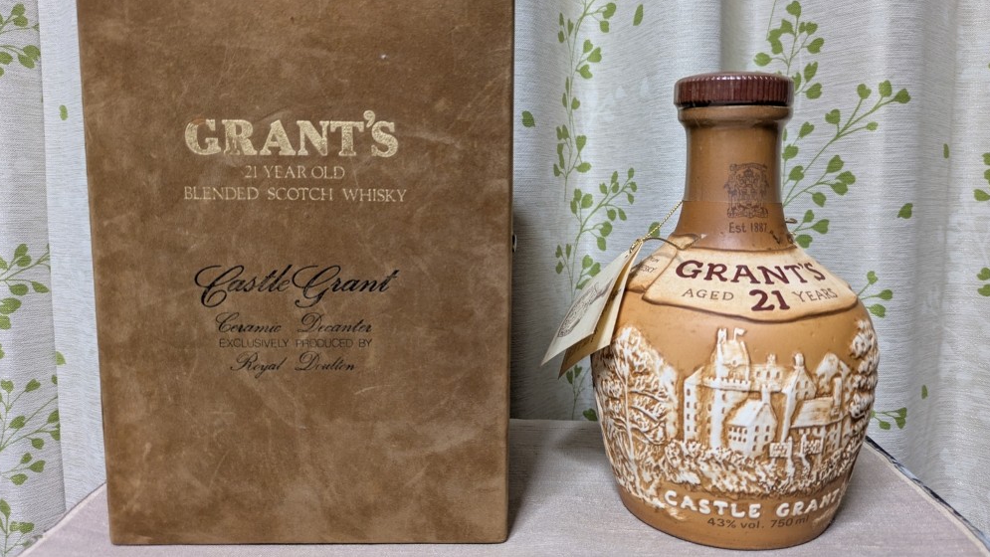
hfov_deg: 67.9
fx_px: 735
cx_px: 501
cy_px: 249
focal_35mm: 28
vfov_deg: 41.5
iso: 467
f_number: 1.89
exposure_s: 1/40
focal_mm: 5.43
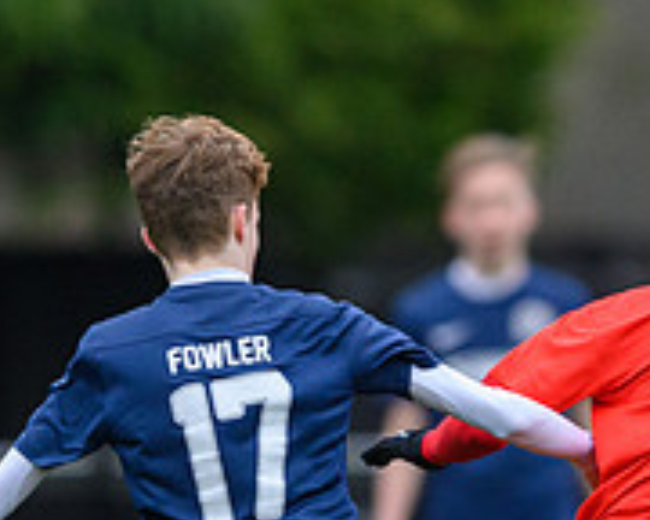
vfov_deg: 1.0
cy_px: 649
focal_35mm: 1517
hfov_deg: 1.3
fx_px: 29183
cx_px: 630
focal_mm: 400
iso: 3600
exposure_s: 1/2000
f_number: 2.8
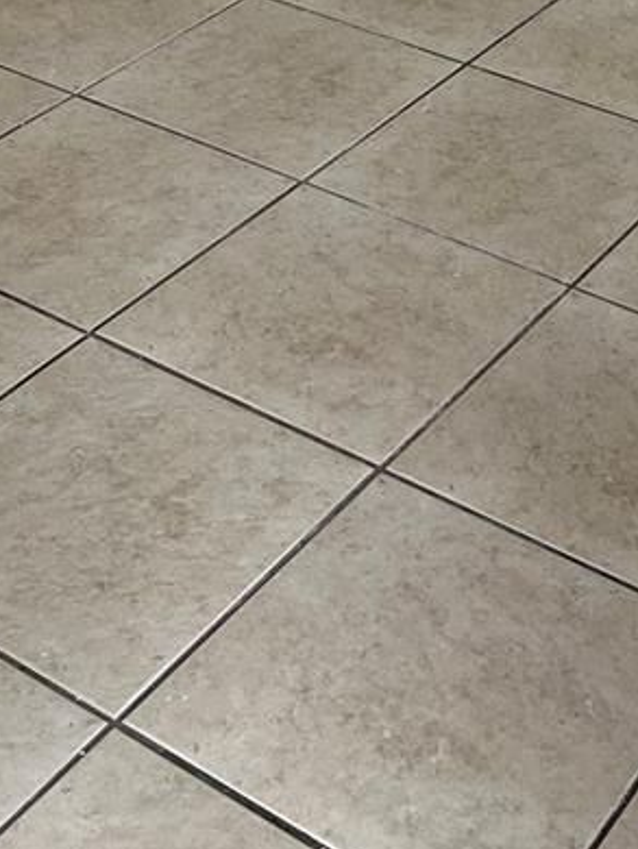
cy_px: -337
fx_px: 1964
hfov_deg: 18.4
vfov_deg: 21.4
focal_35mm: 80
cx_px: 405
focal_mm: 5.7
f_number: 1.5
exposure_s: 1/121
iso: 40
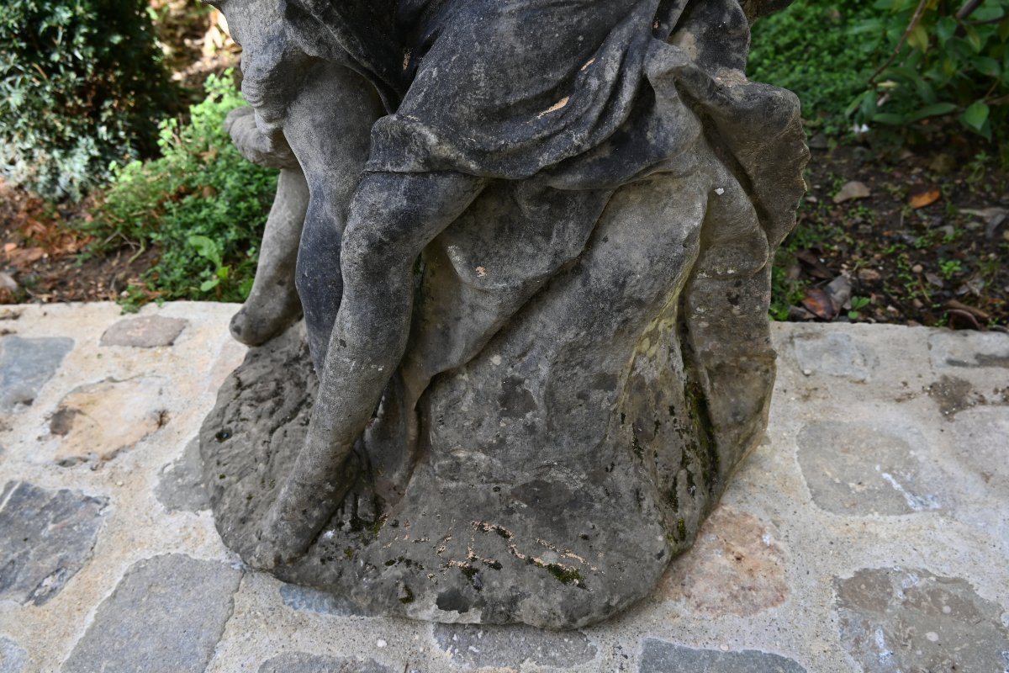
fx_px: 862
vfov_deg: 42.6
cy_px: 336
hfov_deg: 60.7
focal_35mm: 31
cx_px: 504
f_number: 4.5
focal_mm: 20.5
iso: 200
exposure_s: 1/250
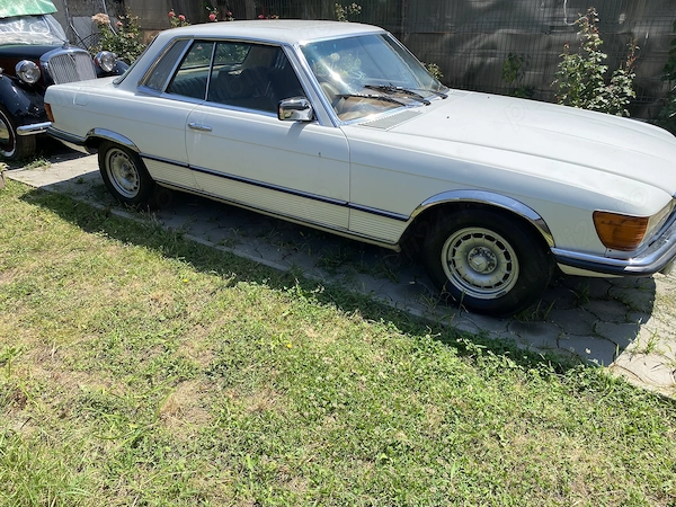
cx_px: 338
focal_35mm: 26
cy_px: 254
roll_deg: +1.9
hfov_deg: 67.3
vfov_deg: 53.1
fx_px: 508
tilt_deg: -25.8
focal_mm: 4.25
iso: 32
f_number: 1.8
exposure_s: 1/1961
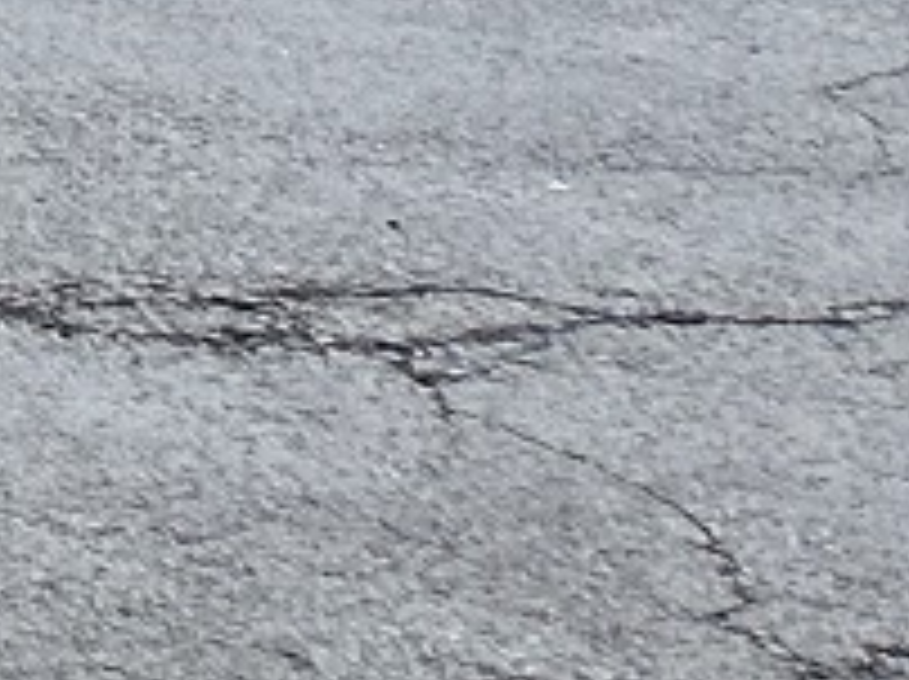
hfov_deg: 7.8
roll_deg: -1.7
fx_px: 5403
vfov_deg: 6.5
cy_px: -1369
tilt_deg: +0.5
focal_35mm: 206
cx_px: -2205
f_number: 1.5
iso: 50
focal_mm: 5.7
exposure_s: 1/6211
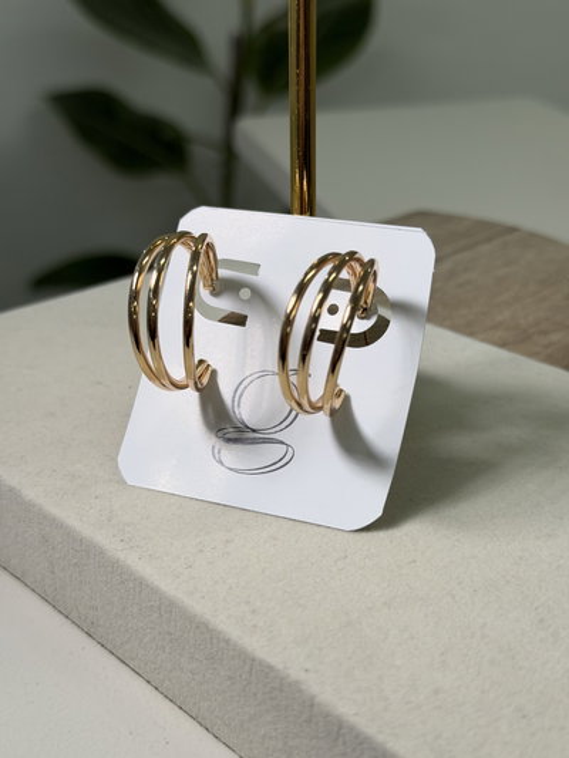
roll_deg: -0.4
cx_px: 284
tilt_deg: -26.8
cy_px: 379
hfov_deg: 30.3
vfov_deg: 39.6
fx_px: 1052
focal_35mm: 48
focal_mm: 6.76
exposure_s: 1/161
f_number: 1.78
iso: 50
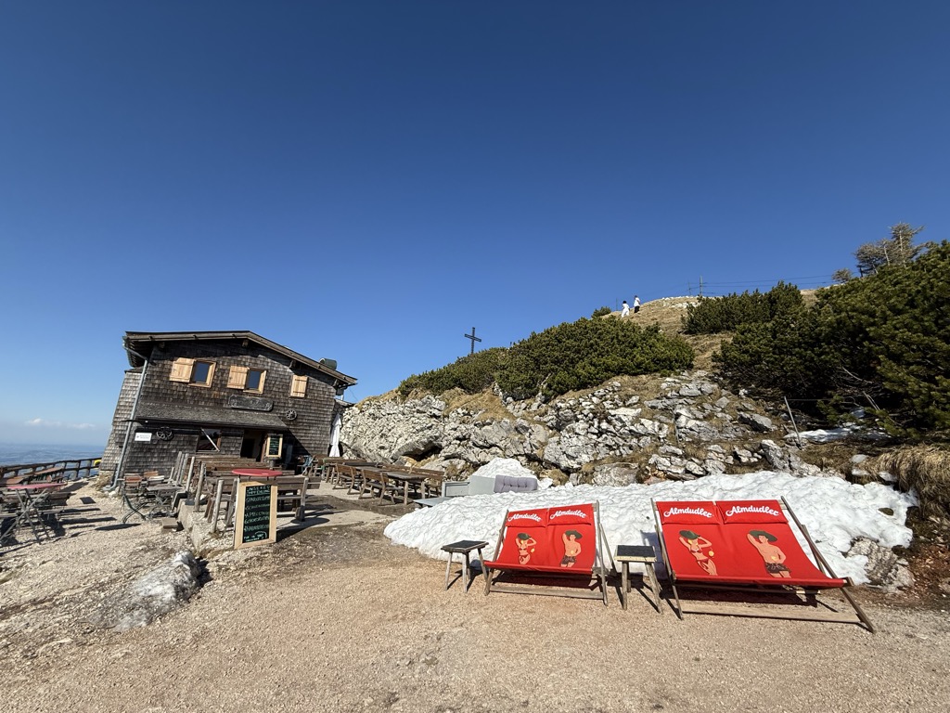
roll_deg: -2.3
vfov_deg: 85.7
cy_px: 356
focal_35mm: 14
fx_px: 384
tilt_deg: +14.3
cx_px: 475
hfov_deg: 102.1
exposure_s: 1/2717
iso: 50
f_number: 2.2
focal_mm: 2.22
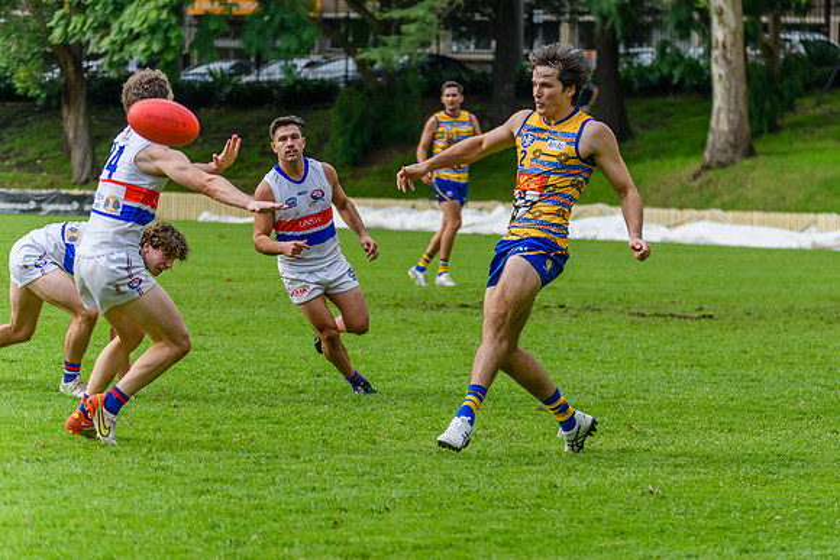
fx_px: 4667
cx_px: 525
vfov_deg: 6.9
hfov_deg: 10.3
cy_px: 273
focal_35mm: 200
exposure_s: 1/1600
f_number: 5
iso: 1100
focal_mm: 160
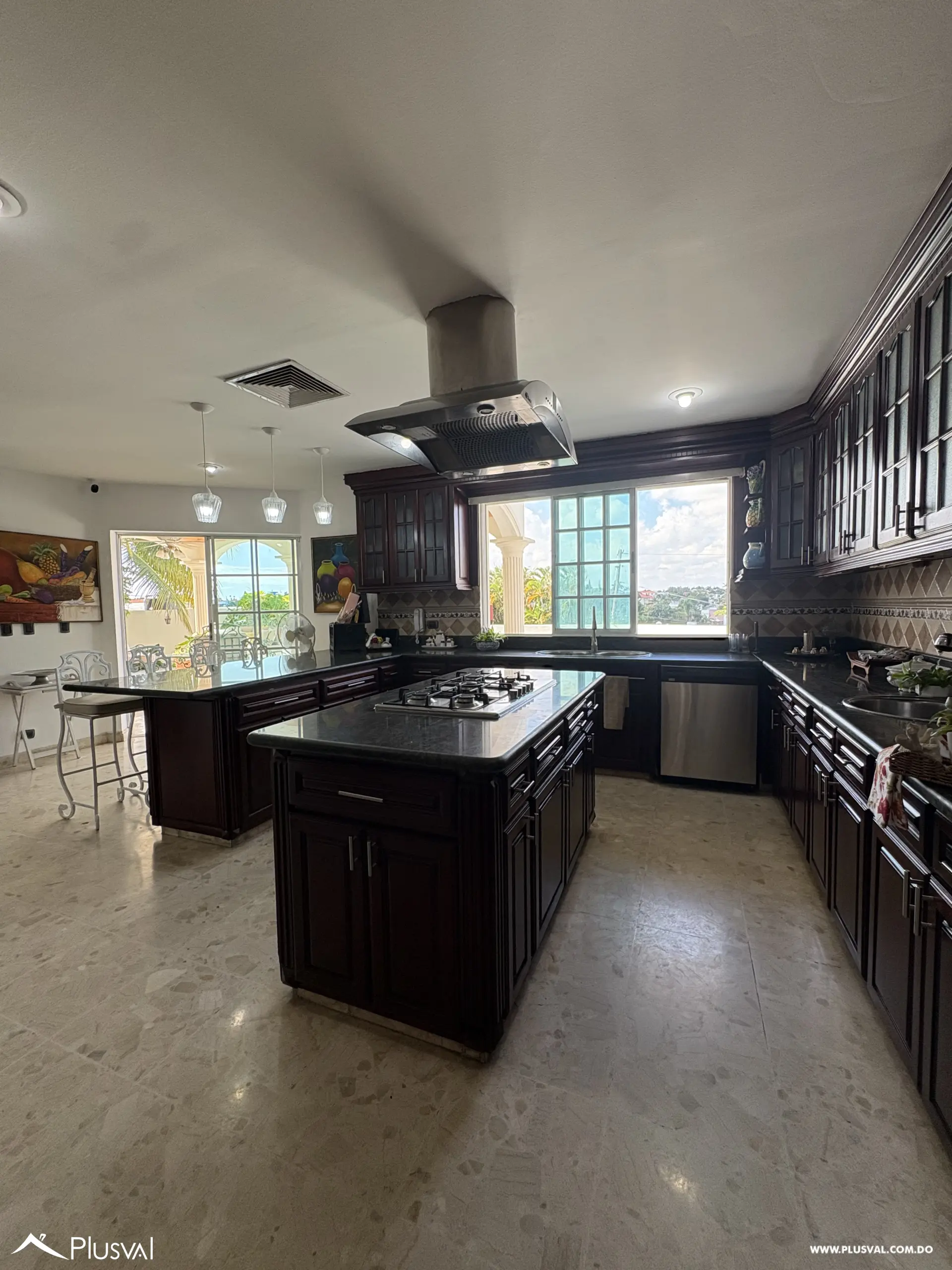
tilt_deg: -2.8
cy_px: 635
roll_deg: +0.8
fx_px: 513
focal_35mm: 14
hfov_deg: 85.7
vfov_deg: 102.1
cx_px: 476
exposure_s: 1/141
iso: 64
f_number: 2.2
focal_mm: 2.22
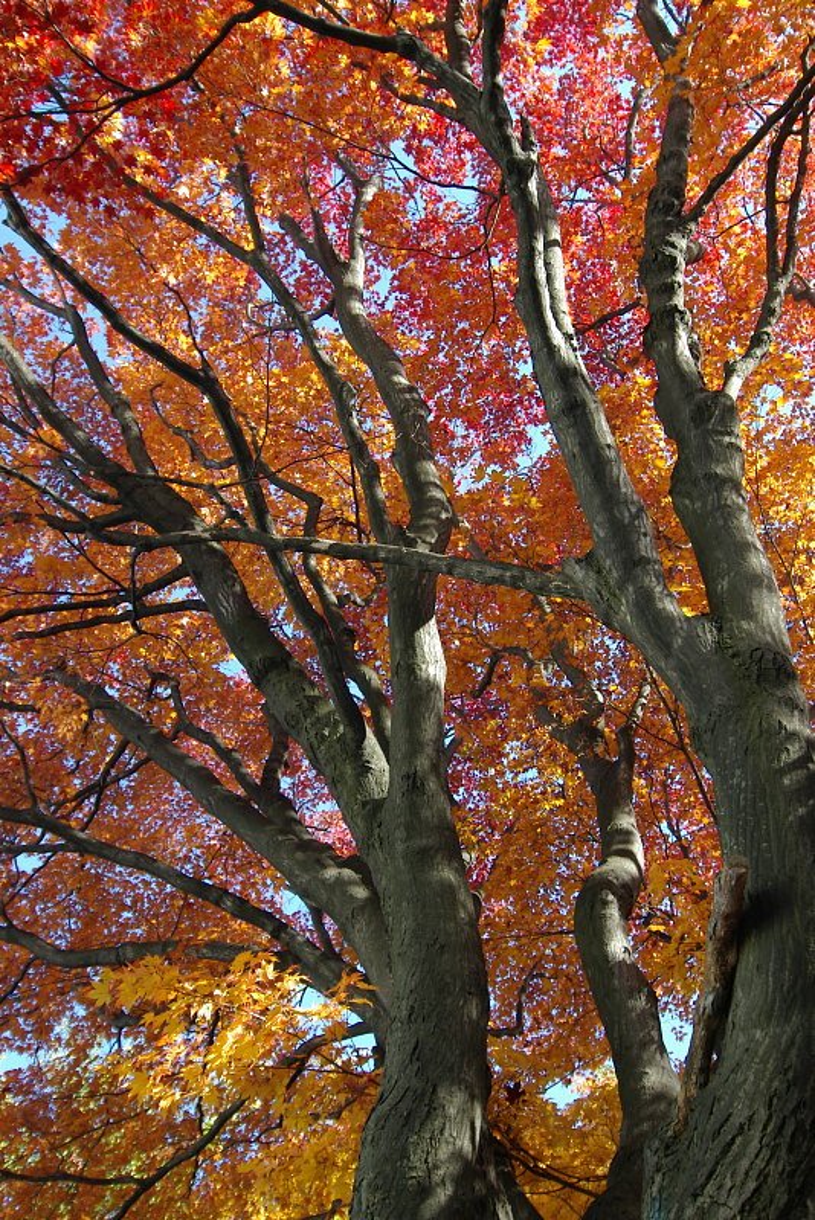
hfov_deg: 36.9
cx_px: 408
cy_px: 610
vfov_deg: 53.1
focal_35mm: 36
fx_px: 1221
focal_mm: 24
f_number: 6.3
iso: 200
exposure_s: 1/125
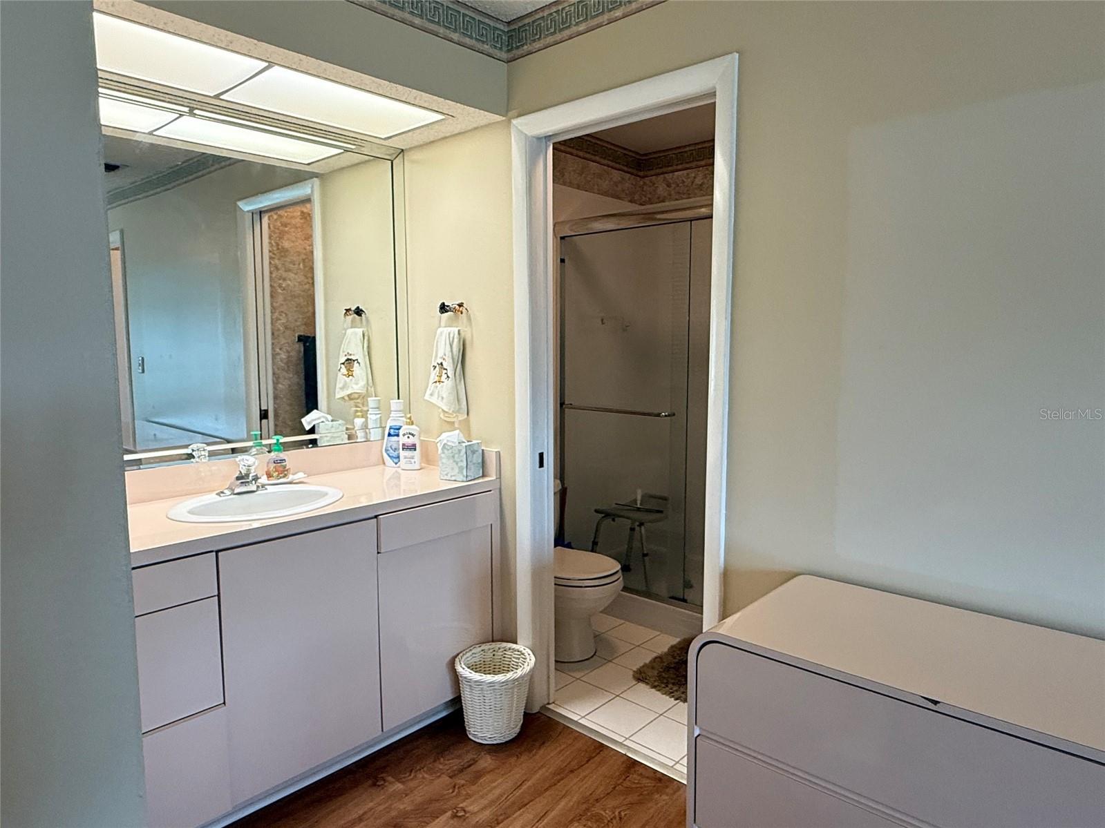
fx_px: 447
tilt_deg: -6.0
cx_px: 552
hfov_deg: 102.1
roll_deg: -0.3
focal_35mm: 14
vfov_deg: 85.7
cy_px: 414
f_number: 2.2
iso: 200
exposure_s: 1/120
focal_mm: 2.22
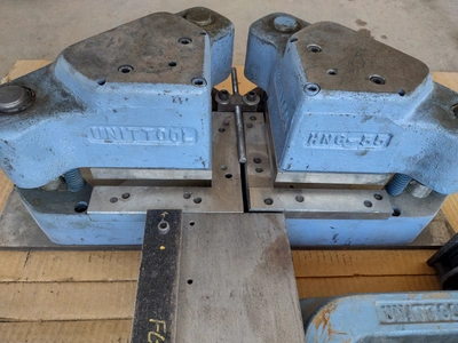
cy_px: 172
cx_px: 229
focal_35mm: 27
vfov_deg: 51.4
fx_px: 357
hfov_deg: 65.3
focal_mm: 4.71
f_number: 1.7
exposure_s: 1/120
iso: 188
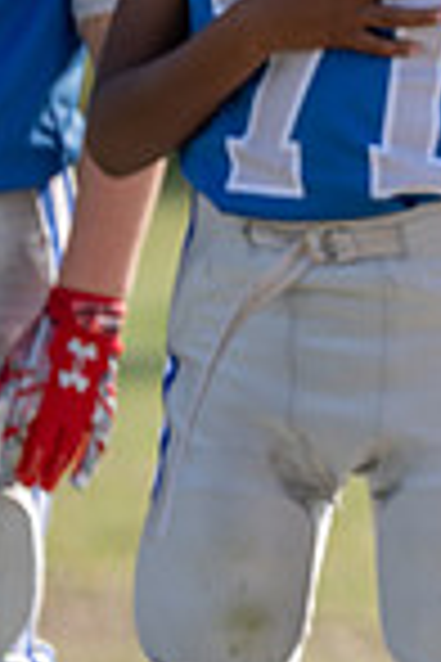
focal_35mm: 639
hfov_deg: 2.1
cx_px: 1156
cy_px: -34
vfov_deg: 3.2
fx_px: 11741
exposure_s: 1/500
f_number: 3.5
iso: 100
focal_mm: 162
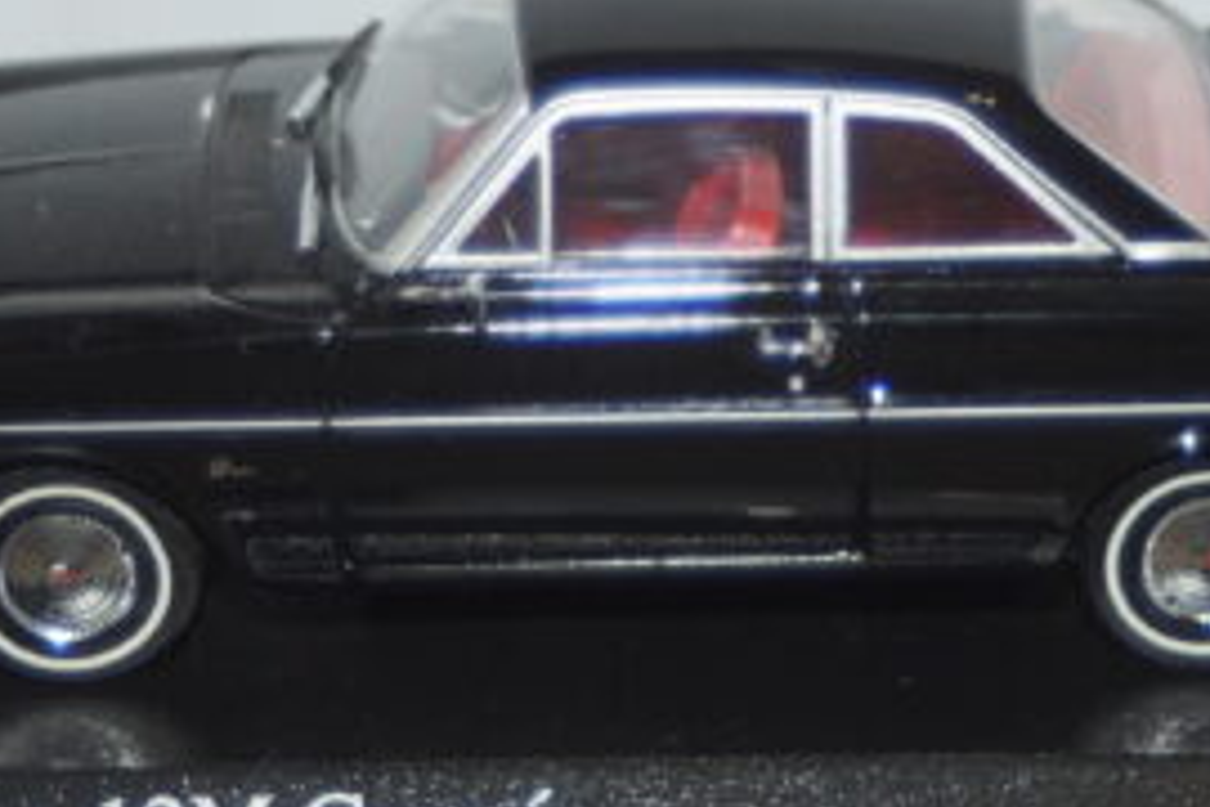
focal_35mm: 200
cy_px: 282
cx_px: 730
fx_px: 6722
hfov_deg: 10.3
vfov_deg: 6.9
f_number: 5.6
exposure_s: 1/80
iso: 250
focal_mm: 60
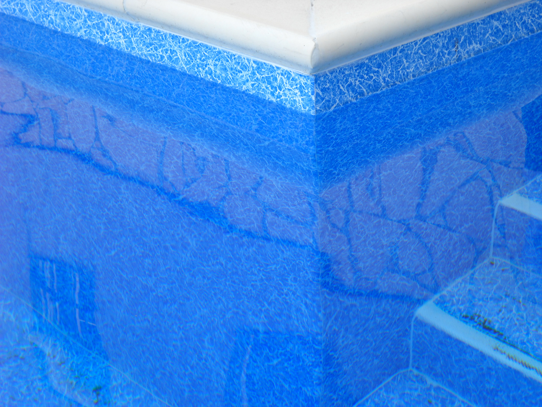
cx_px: 271
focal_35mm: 90
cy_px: 204
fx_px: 1409
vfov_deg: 16.4
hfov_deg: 21.8
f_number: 4.8
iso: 64
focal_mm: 14.9
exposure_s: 1/35
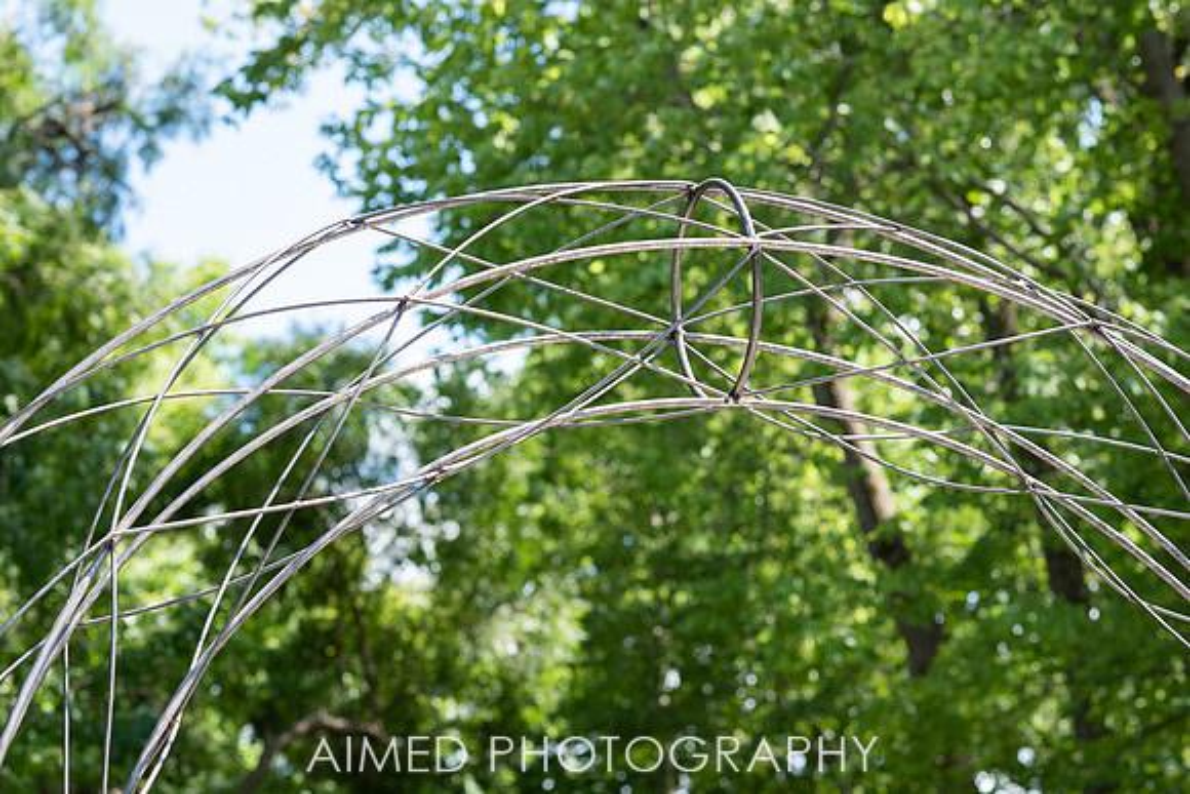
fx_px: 2810
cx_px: 595
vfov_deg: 16.1
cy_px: 397
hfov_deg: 23.9
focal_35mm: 85
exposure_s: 1/320
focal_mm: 85
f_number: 6.3
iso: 320
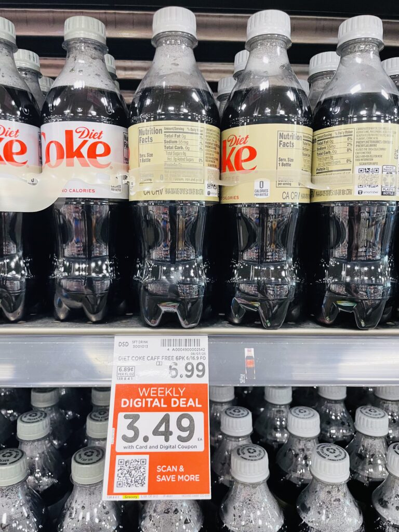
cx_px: 200
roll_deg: +0.0
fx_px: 400
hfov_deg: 53.1
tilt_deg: -7.4
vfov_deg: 67.3
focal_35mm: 26
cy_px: 266
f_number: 1.6
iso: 160
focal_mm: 4.2
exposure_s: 1/60
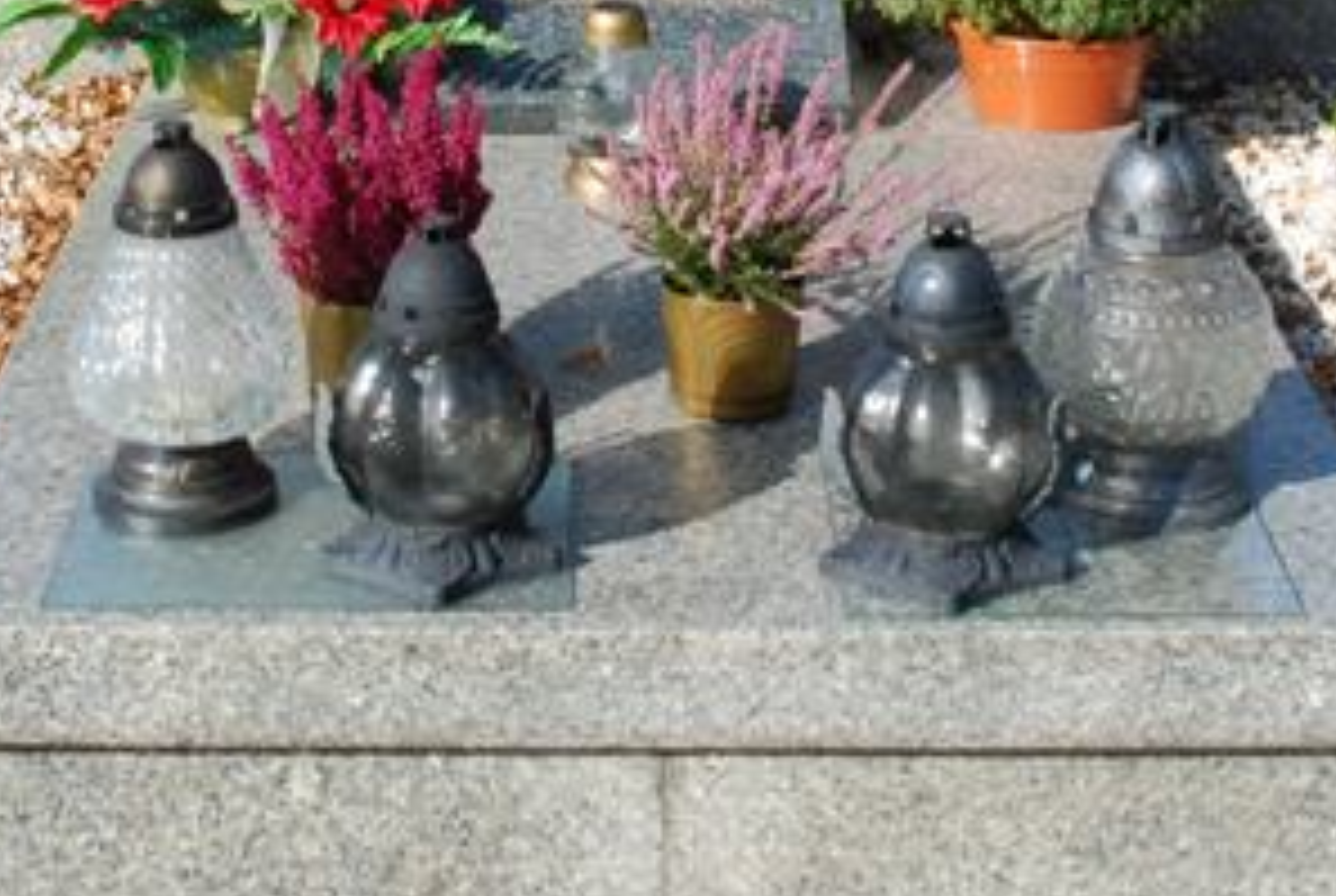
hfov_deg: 22.8
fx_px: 3308
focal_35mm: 89
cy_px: -29
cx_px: 585
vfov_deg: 15.1
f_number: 8
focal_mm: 22
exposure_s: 1/800
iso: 500
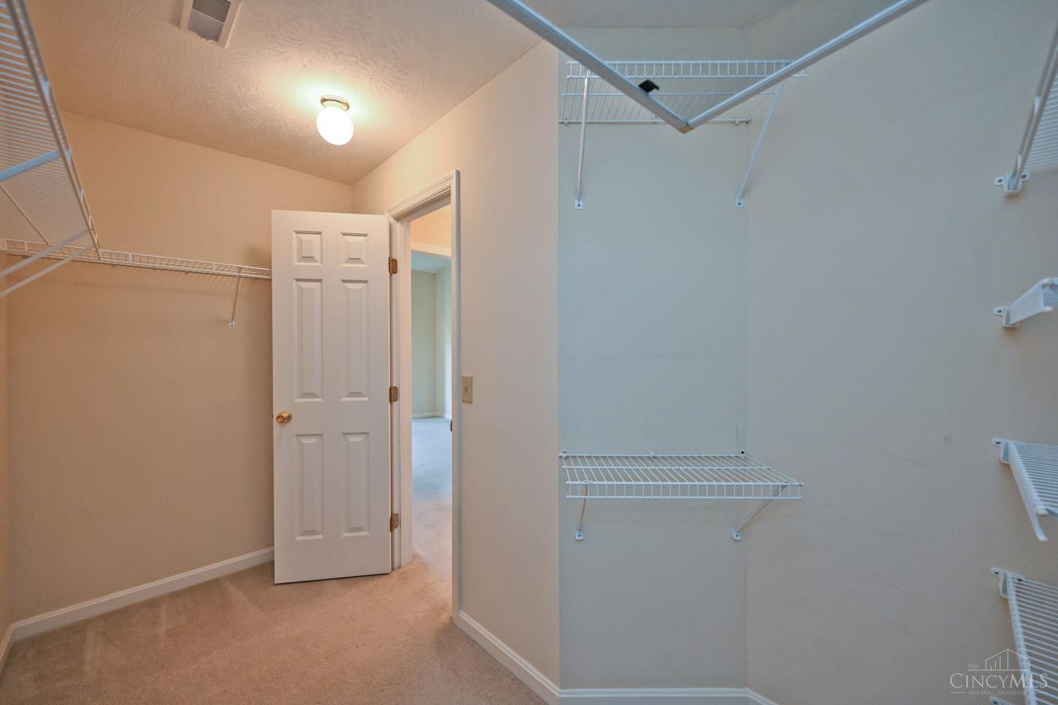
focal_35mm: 14
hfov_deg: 104.3
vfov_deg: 81.2
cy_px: 352
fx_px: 411
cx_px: 529
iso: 450
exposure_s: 1/60
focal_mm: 14
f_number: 4
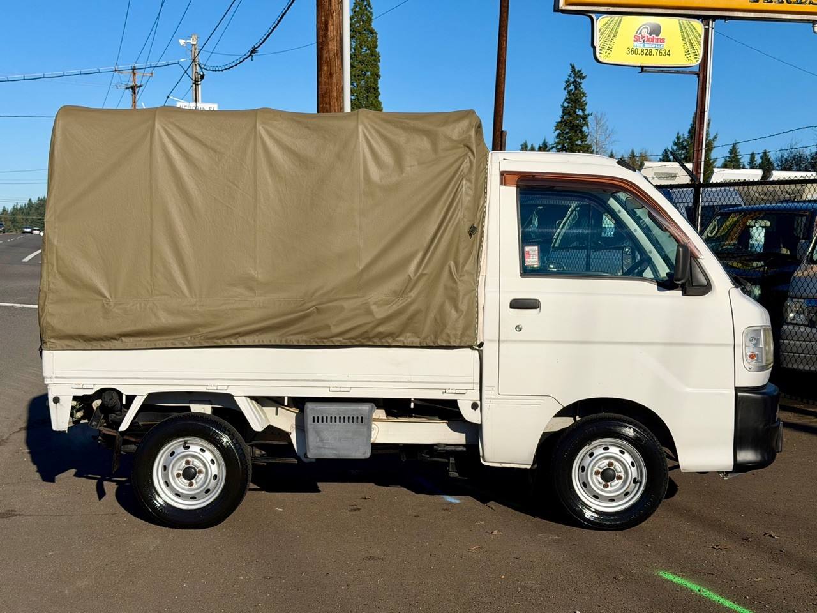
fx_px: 1133
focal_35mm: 48
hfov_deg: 39.7
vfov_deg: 30.3
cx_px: 408
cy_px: 306
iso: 80
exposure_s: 1/11364
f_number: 1.78
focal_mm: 6.76
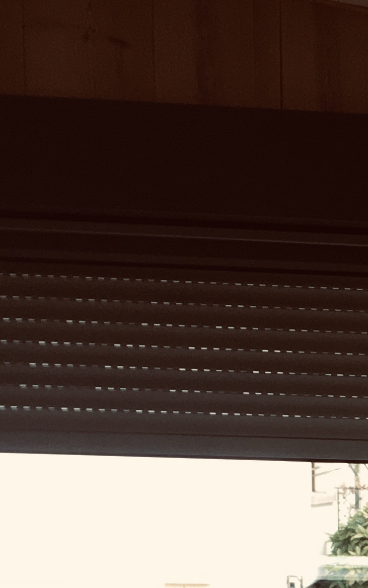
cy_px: 755
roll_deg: -2.0
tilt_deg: -10.0
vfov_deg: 18.3
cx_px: 757
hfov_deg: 11.1
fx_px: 1700
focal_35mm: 106
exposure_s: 1/100
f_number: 2.2
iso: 32
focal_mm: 4.15
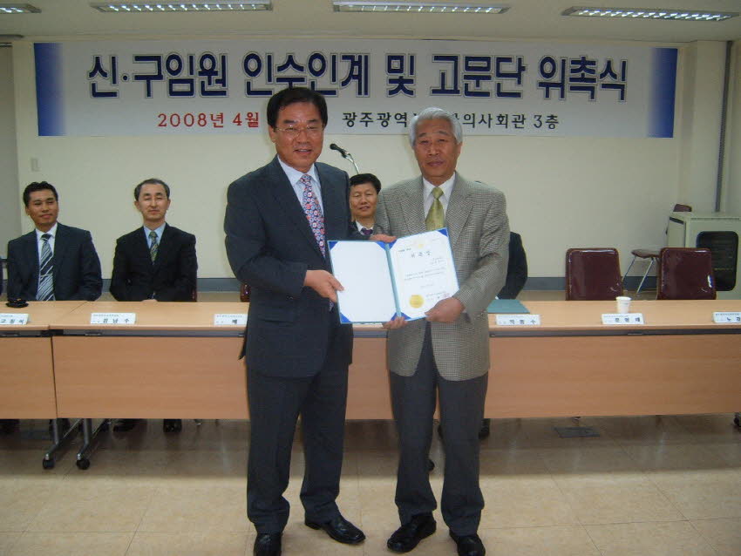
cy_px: 278
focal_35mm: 37
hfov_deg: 50.1
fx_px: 792
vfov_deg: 38.7
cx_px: 370
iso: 141
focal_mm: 6.2
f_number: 2.9
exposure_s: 1/30
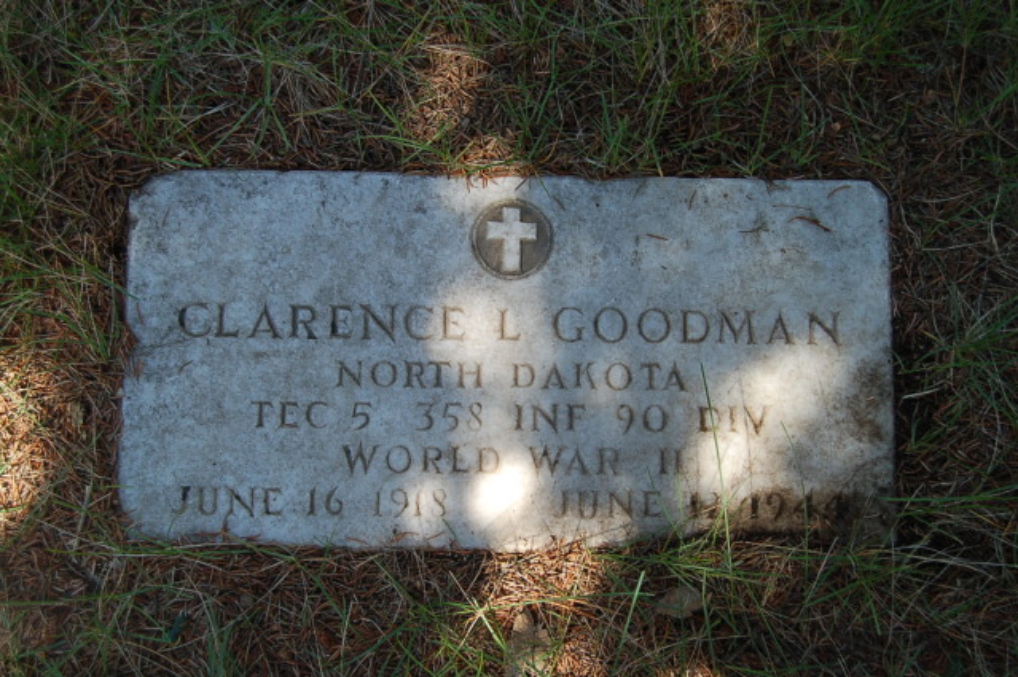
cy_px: 338
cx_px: 509
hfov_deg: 41.1
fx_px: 1356
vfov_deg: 28.0
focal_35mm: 48
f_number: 5.6
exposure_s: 1/125
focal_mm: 32
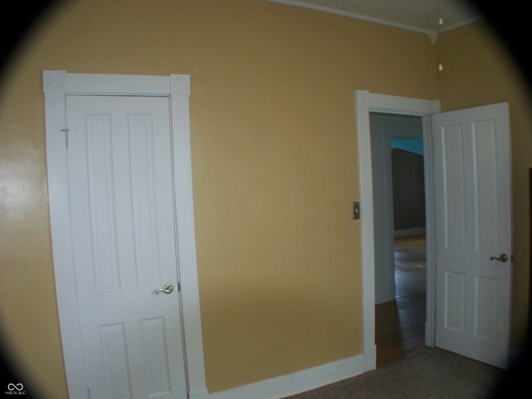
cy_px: 200
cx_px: 266
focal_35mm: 38
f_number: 2.8
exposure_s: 1/50
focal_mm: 6.3
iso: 200
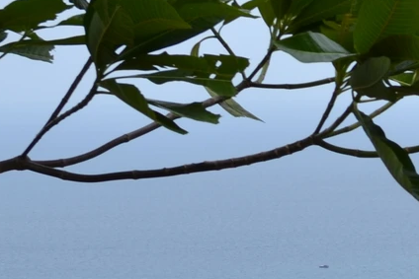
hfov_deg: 10.8
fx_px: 2142
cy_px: 319
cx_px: 594
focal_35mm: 184
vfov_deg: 7.4
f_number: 8
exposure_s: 1/250
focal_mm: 26
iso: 100
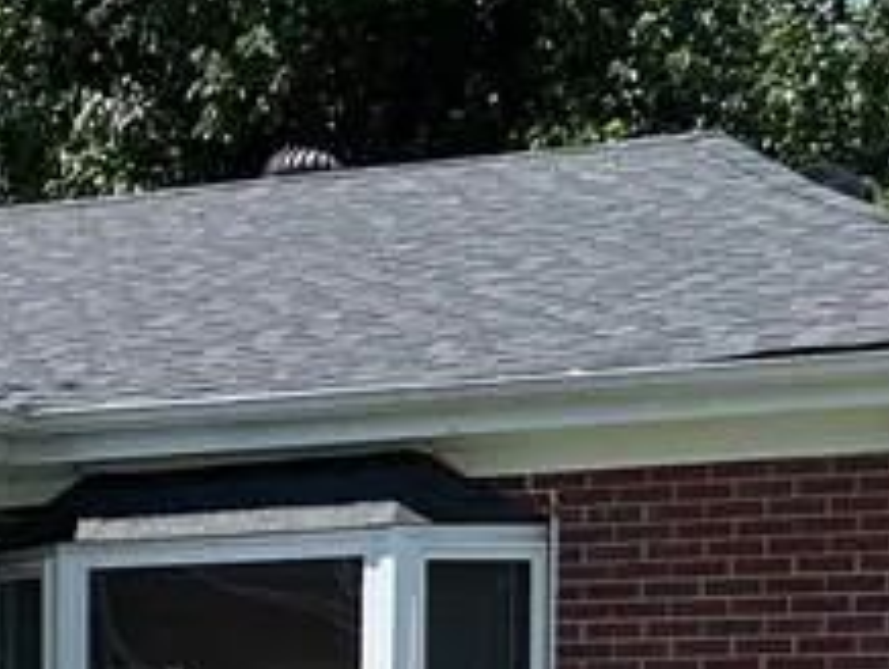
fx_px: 3137
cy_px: 955
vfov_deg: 11.7
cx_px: -416
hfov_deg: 15.0
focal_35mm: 122
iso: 50
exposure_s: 1/2841
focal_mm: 5.7
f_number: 1.5
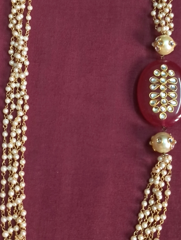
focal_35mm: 58
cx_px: 92
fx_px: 403
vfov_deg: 33.1
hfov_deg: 25.3
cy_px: 92
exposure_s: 1/25
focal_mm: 4.26
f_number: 1.8
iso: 1171
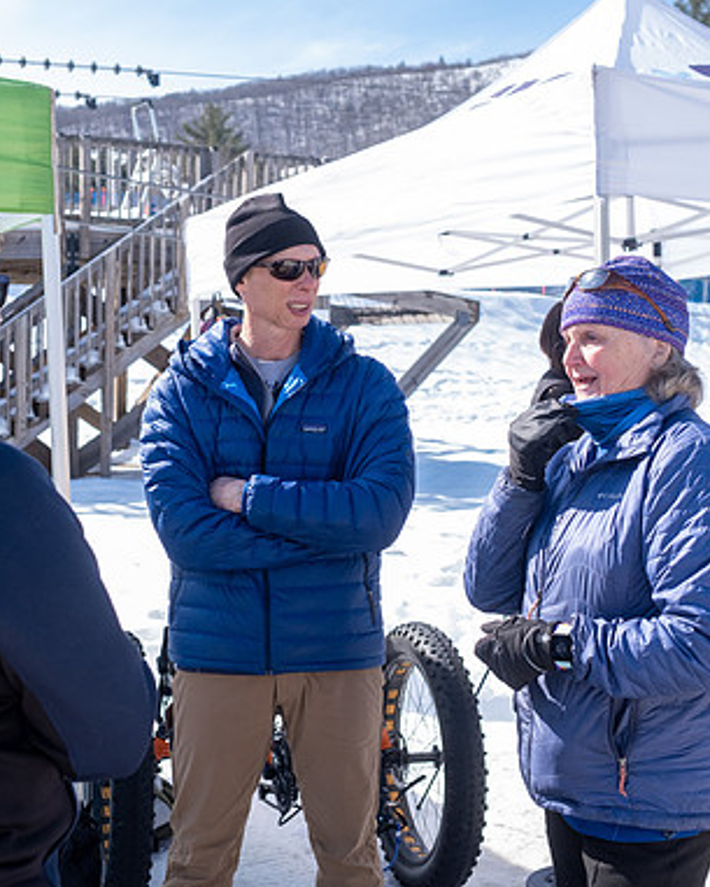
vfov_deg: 37.3
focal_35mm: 50
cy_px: 441
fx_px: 1313
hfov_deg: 30.2
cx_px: 275
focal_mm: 23
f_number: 4
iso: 320
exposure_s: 1/1000
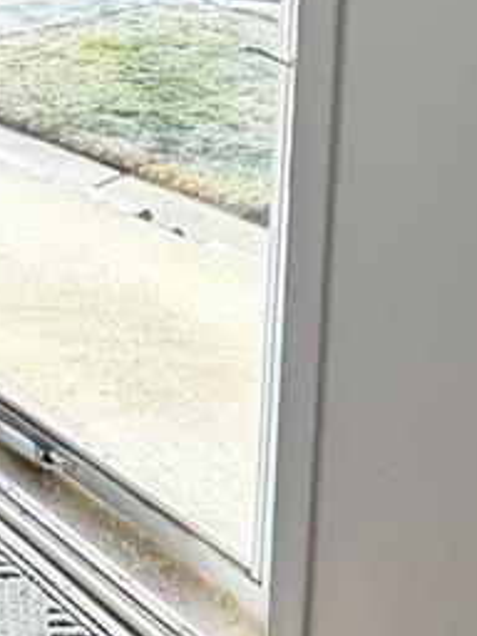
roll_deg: +0.1
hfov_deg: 30.9
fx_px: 772
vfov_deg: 35.8
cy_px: -114
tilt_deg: -4.1
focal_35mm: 42
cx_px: -40
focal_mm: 2.22
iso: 40
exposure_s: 1/242
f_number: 2.2
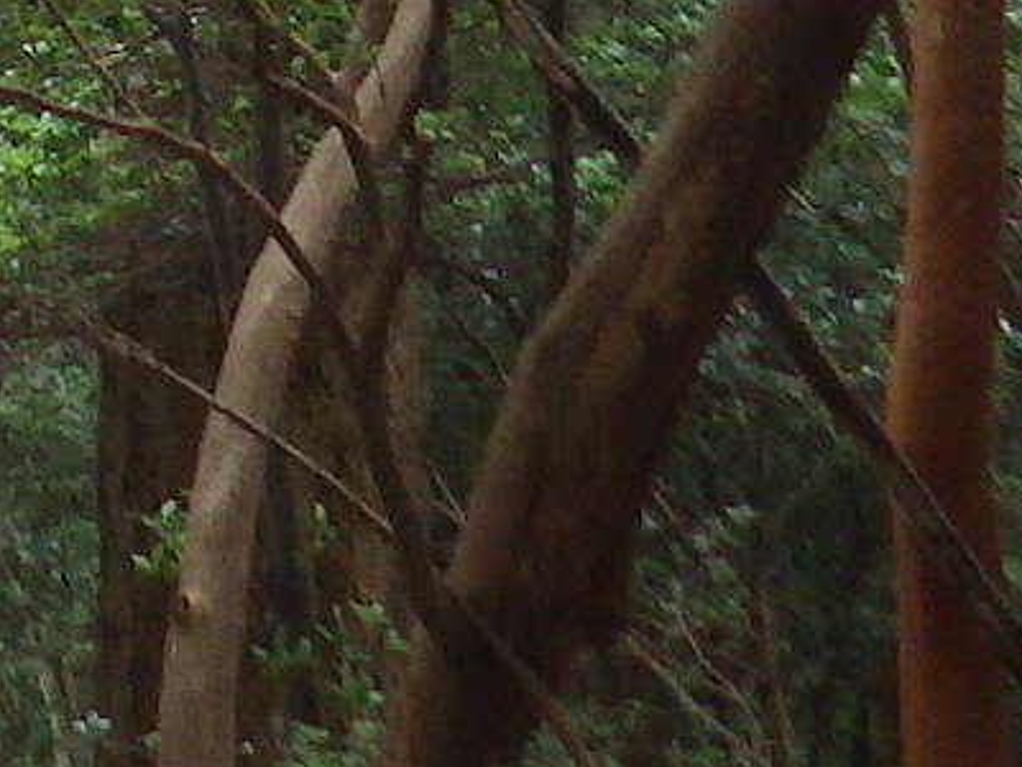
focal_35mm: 162
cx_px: -1638
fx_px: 4783
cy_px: -1240
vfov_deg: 8.2
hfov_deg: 10.2
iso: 200
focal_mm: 4.5
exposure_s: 1/45
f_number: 2
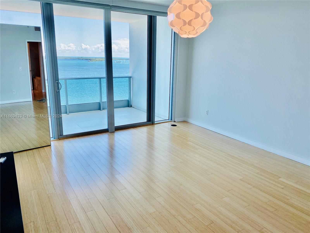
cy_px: 116
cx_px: 155
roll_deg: -1.4
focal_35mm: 26
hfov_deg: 67.3
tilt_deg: -13.7
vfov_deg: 53.1
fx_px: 233
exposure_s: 1/344
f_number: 1.8
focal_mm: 4.25
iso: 32
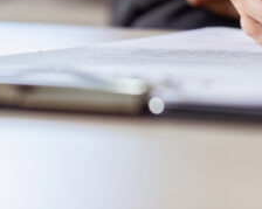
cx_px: 262
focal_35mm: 150
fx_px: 1163
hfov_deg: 12.7
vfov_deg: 9.9
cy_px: -133
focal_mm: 35
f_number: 2.2
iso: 400
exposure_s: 1/250
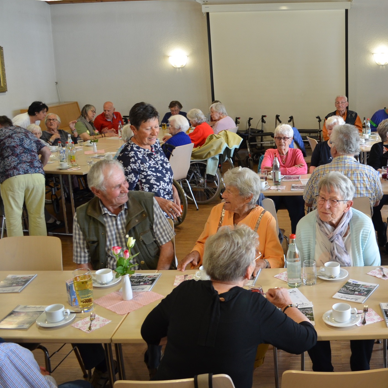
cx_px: 307
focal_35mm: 40
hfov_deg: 40.3
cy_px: 168
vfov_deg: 41.8
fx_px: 507
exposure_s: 1/60
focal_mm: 18
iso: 500
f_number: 4
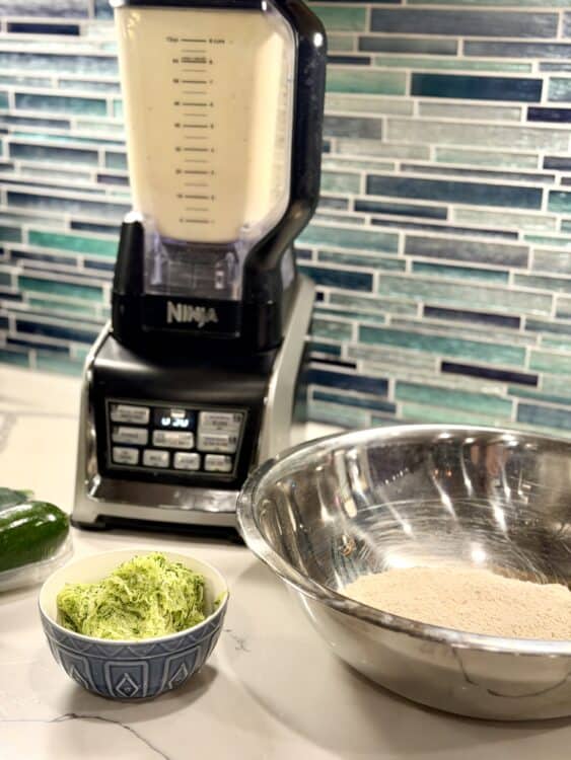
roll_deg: -2.4
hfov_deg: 30.3
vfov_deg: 39.6
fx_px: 1055
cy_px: 380
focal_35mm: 48
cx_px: 286
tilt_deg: -19.4
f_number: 1.78
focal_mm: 6.76
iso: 200
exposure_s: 1/120
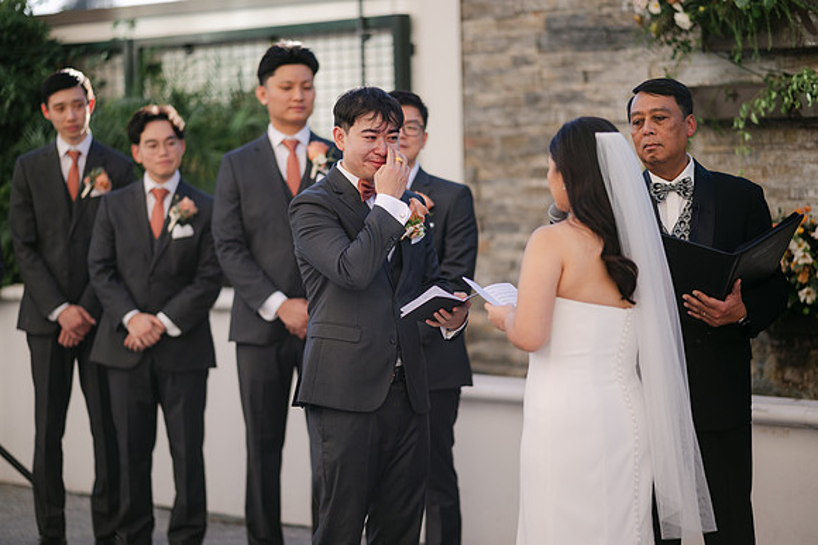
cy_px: 272
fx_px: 2386
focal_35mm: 105
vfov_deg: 13.0
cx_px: 409
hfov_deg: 19.5
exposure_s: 1/2500
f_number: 1.4
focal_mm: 105
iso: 64
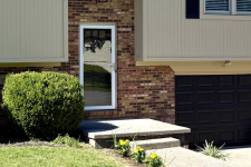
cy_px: 50
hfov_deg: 26.8
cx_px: 51
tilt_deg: +1.3
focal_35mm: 74
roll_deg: +0.1
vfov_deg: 18.3
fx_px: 516
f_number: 1.78
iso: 80
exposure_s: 1/2907
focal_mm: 6.76
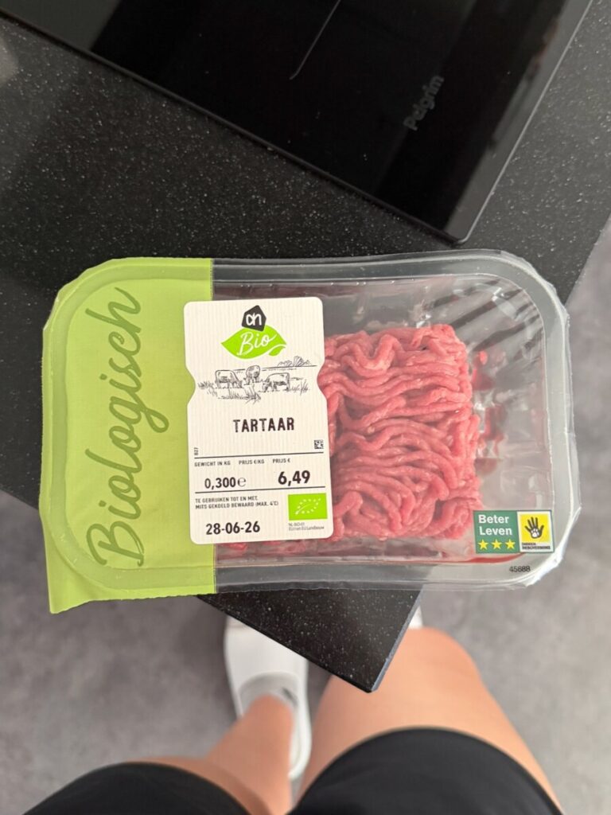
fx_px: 565
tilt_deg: -81.8
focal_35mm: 24
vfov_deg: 71.6
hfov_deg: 56.8
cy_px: 408
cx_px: 306
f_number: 1.78
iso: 800
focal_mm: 6.76
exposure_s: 1/49
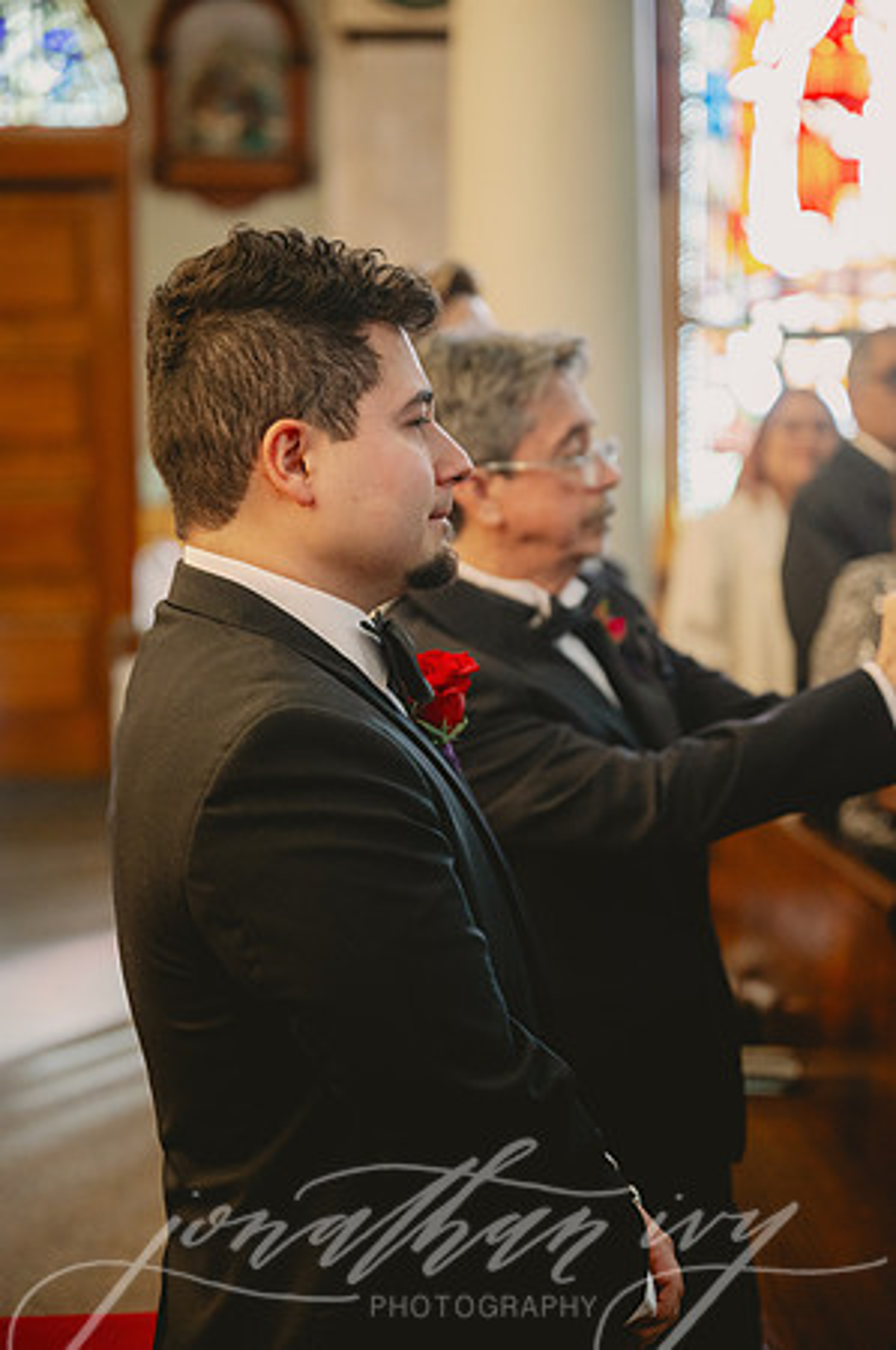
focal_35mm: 70
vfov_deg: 28.9
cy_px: 675
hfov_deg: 19.4
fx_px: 2619
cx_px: 448
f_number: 2.8
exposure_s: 1/250
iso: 2000
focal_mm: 70
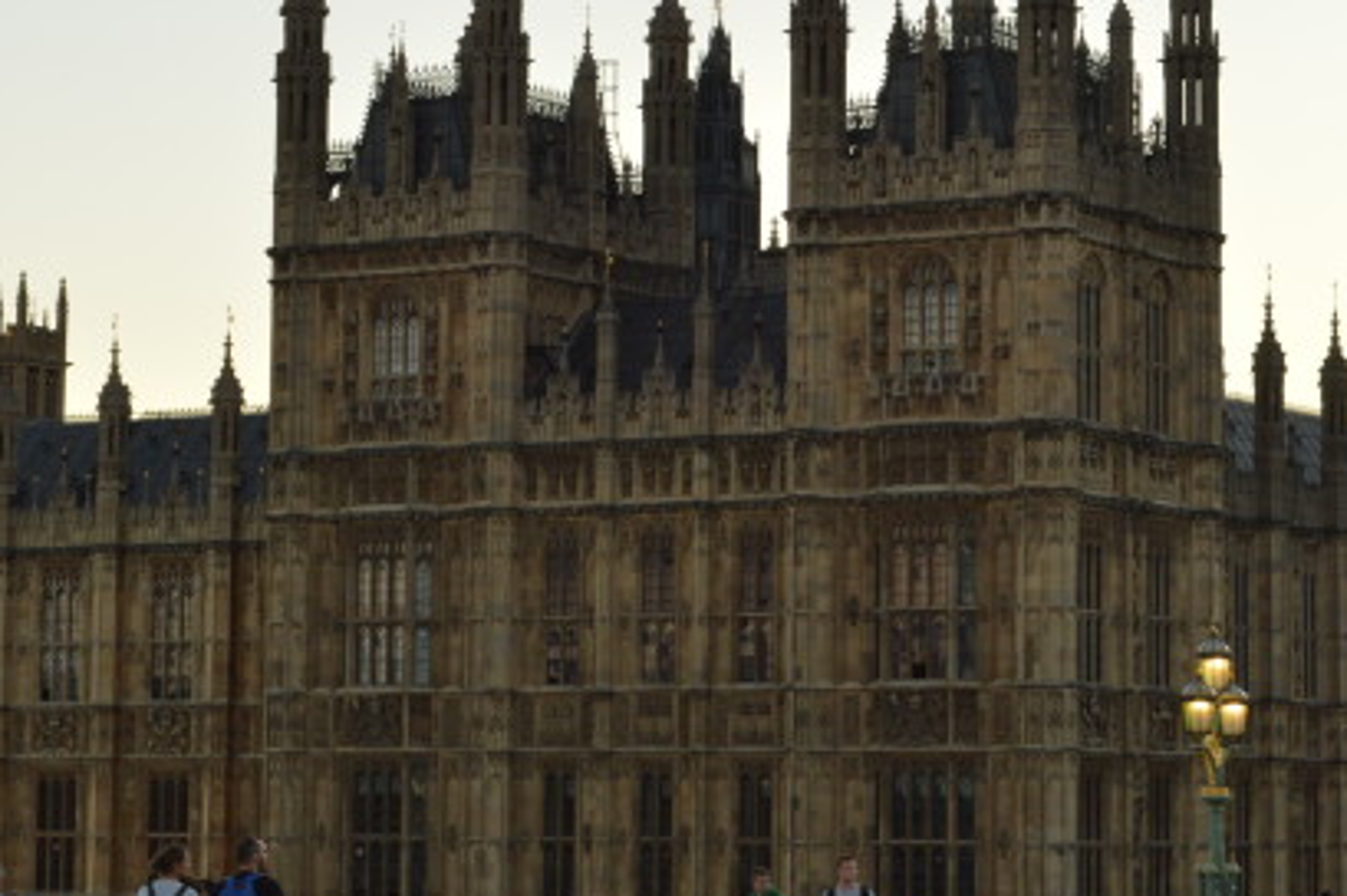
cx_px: 748
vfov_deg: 11.6
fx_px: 4412
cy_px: 259
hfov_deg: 17.4
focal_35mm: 118
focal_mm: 46
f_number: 10
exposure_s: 1/40
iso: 400
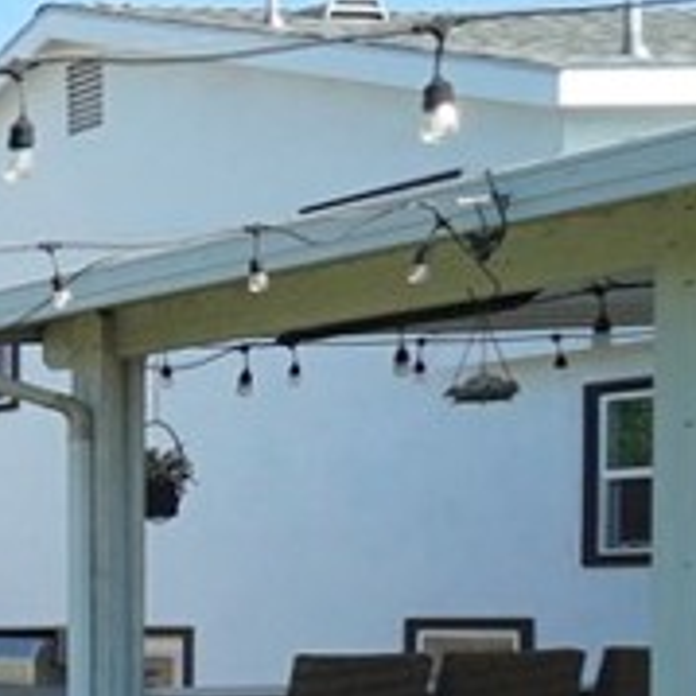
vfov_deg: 23.0
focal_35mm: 73
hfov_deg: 12.3
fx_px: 1661
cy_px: 636
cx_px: -1287
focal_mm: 10
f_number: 9
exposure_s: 1/640
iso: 800
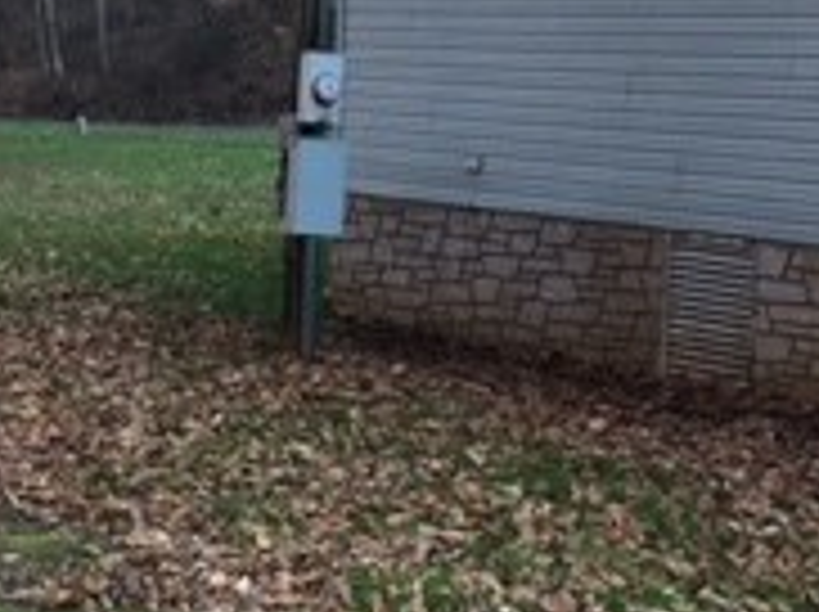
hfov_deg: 19.1
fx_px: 2410
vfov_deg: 14.4
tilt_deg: -2.6
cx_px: 194
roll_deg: -1.1
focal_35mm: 102
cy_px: 171
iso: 40
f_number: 2.2
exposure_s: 1/120
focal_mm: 4.15
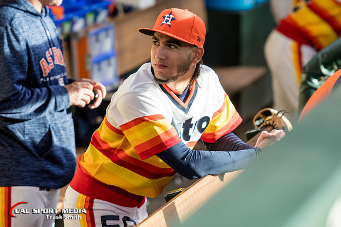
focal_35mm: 271
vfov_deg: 5.1
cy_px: 107
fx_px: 2564
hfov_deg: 7.6
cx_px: 177
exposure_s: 1/1250
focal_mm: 170
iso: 2000
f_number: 4
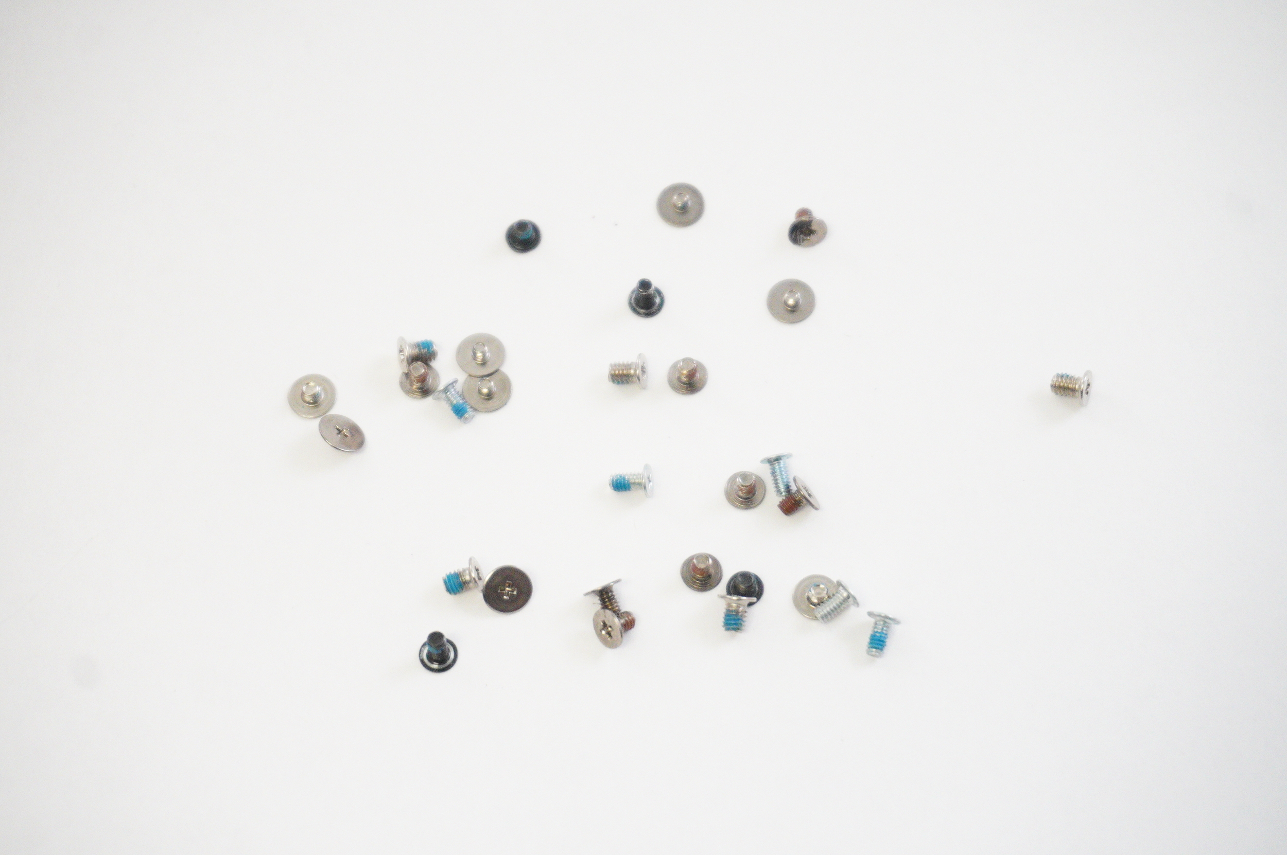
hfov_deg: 27.0
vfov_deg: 18.1
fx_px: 2679
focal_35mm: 75
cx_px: 644
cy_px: 428
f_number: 5.6
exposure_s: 1/250
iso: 6400
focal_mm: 50
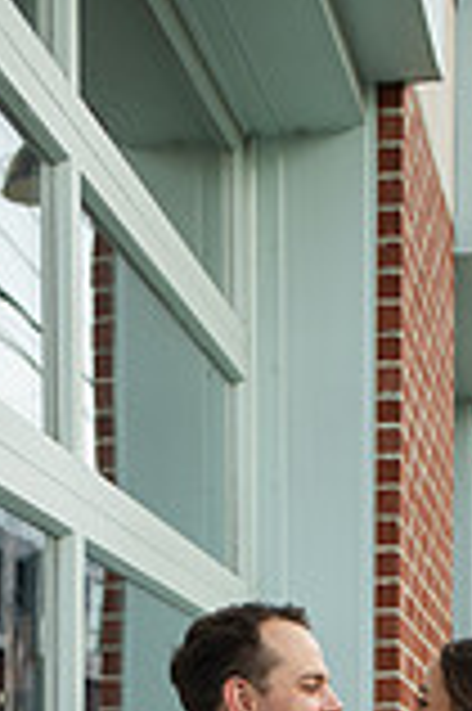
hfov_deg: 13.7
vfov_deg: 18.7
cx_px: 276
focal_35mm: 100
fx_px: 1971
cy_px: 972
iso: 100
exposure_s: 1/250
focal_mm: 35
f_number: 3.2
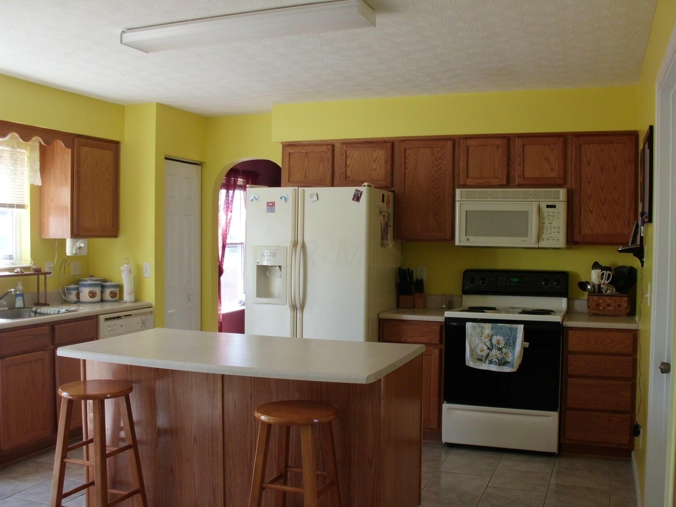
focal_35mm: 36
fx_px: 703
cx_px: 338
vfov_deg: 39.7
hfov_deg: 51.4
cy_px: 254
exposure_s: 1/60
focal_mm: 6.3
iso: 100
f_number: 2.9
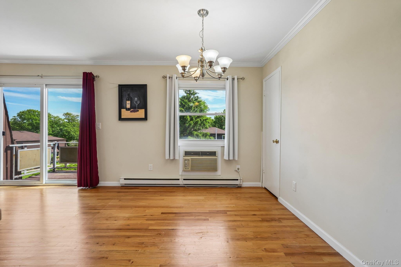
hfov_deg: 96.7
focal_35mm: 16
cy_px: 134
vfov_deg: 73.7
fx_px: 178
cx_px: 200
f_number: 8
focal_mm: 16
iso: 160
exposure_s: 1/30
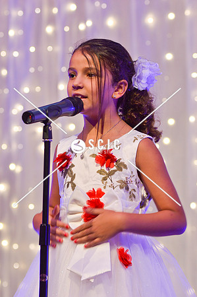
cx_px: 98
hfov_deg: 8.2
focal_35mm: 168
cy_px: 148
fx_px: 1382
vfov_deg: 12.2
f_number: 3.5
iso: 400
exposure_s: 1/60
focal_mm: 112
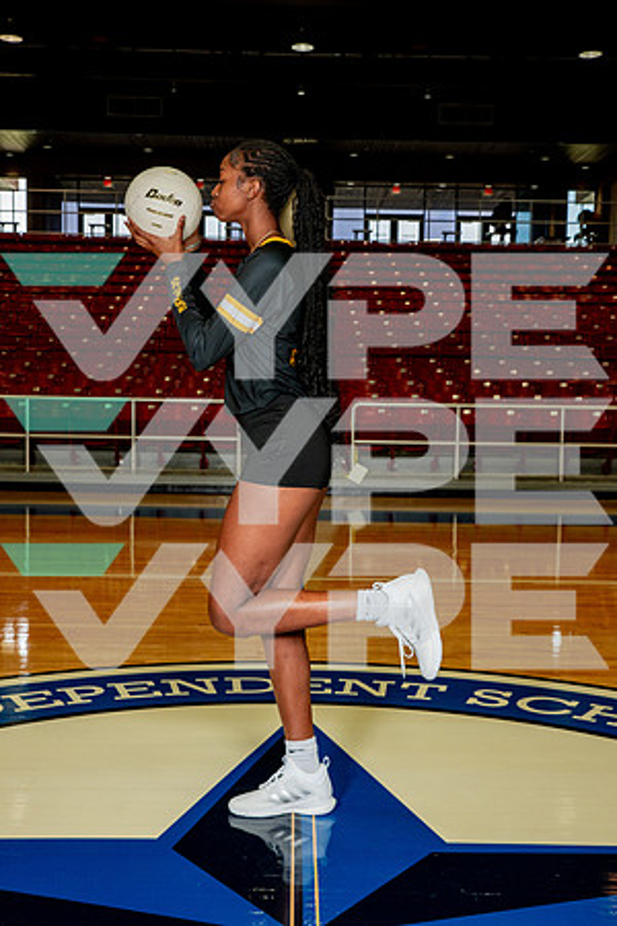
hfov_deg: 30.5
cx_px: 308
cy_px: 463
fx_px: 1131
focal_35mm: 44
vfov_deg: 44.5
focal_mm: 44
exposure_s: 1/200
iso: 800
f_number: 7.1
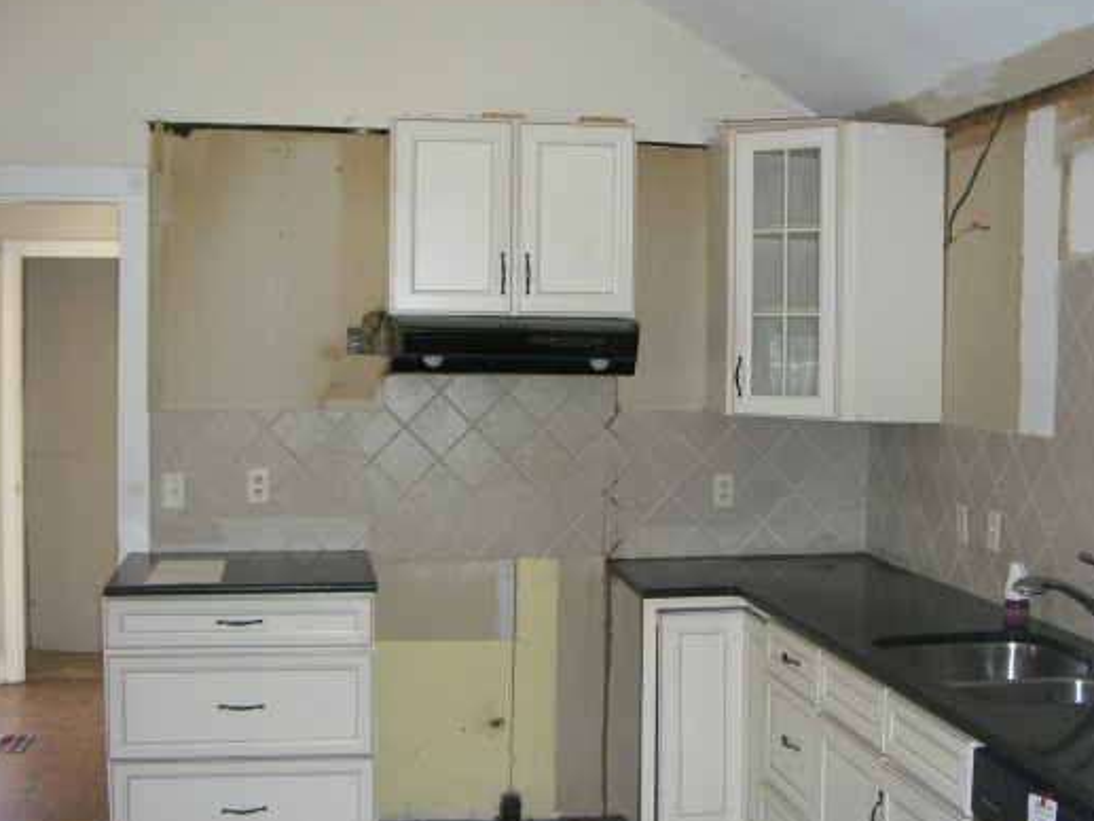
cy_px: 446
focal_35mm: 47
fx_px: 1486
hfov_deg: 40.3
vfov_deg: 30.9
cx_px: 635
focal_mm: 6.2
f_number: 2.7
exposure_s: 1/60
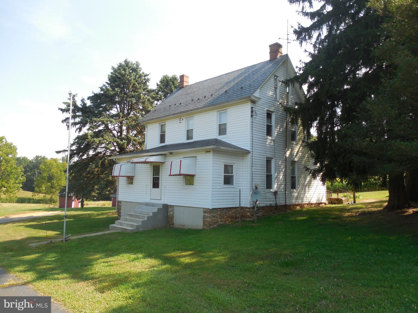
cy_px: 156
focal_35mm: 25
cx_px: 209
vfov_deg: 54.9
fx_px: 302
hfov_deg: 69.4
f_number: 3.3
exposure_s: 1/400
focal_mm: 4.5
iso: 125
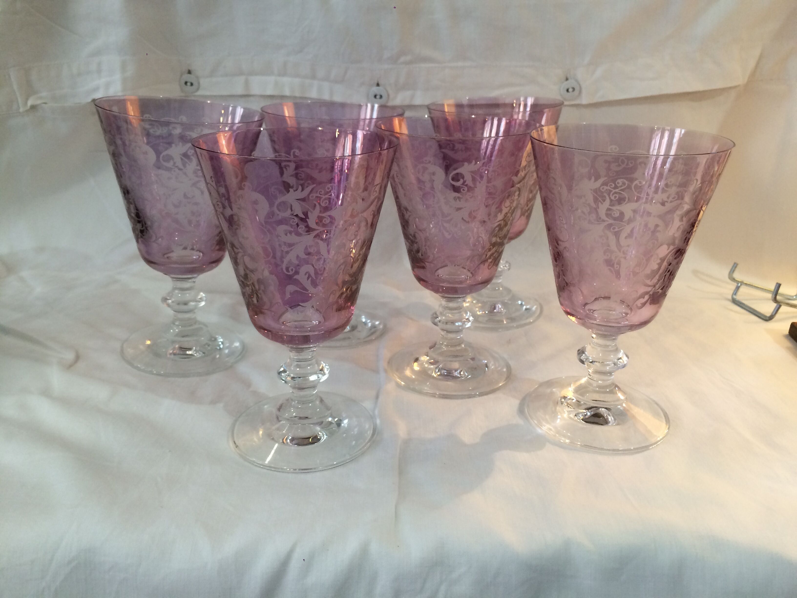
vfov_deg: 48.2
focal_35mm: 29
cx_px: 398
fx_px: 668
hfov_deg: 61.7
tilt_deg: -22.1
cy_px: 299
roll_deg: -3.1
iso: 64
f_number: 2.2
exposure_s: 1/33
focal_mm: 4.15
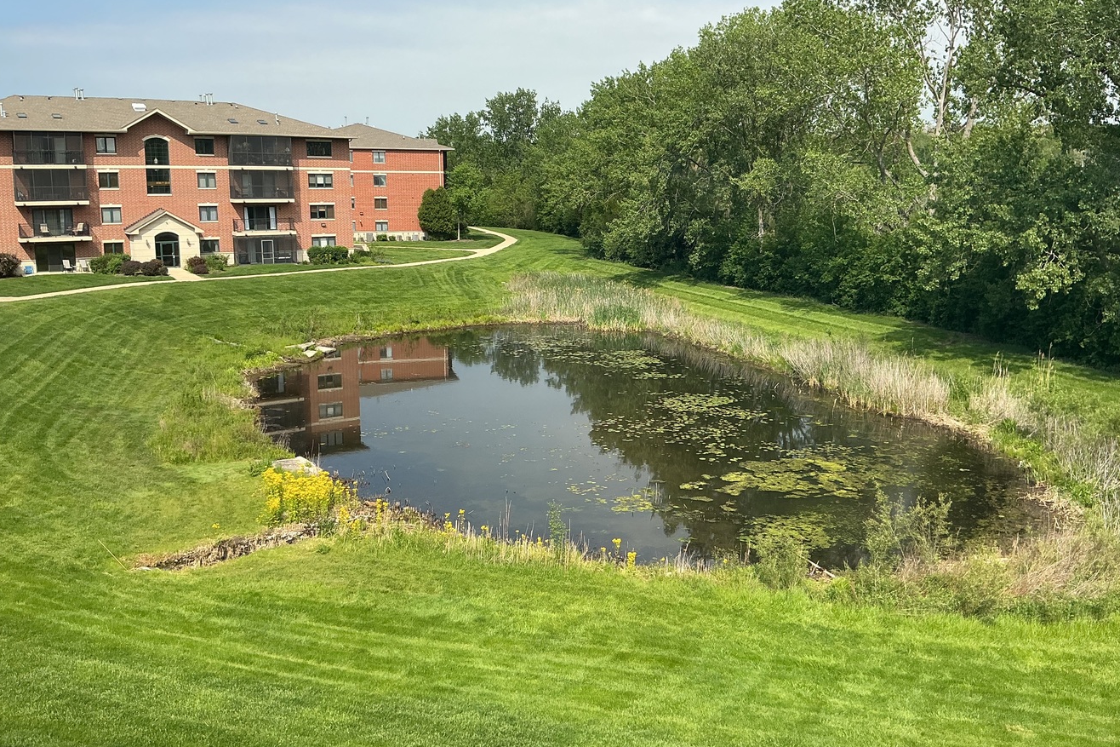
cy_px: 349
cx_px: 588
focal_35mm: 33
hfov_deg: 57.2
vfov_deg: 39.9
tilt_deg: -8.6
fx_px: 1026
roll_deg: +0.3
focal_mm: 3
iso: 25
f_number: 1.8
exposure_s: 1/1195
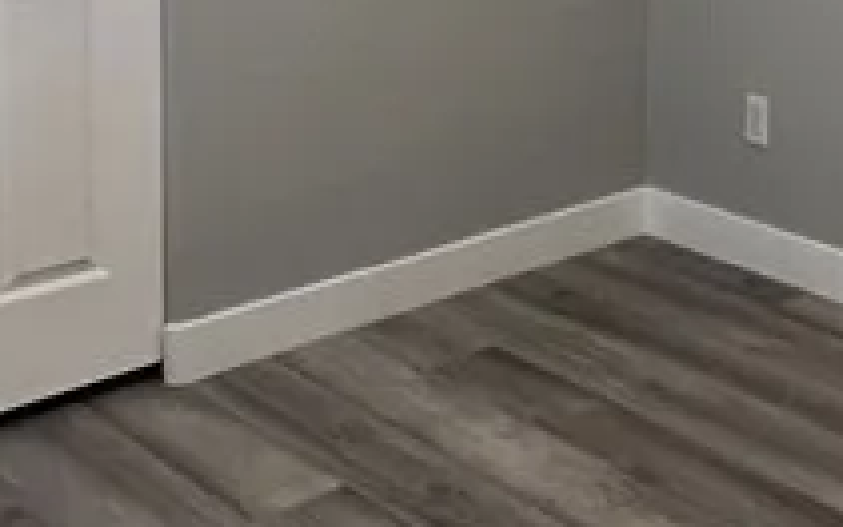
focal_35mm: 67
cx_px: 703
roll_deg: -1.2
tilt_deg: -6.2
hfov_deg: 29.7
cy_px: -160
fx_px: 1540
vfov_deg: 18.1
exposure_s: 1/60
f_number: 1.8
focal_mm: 1.57
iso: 200
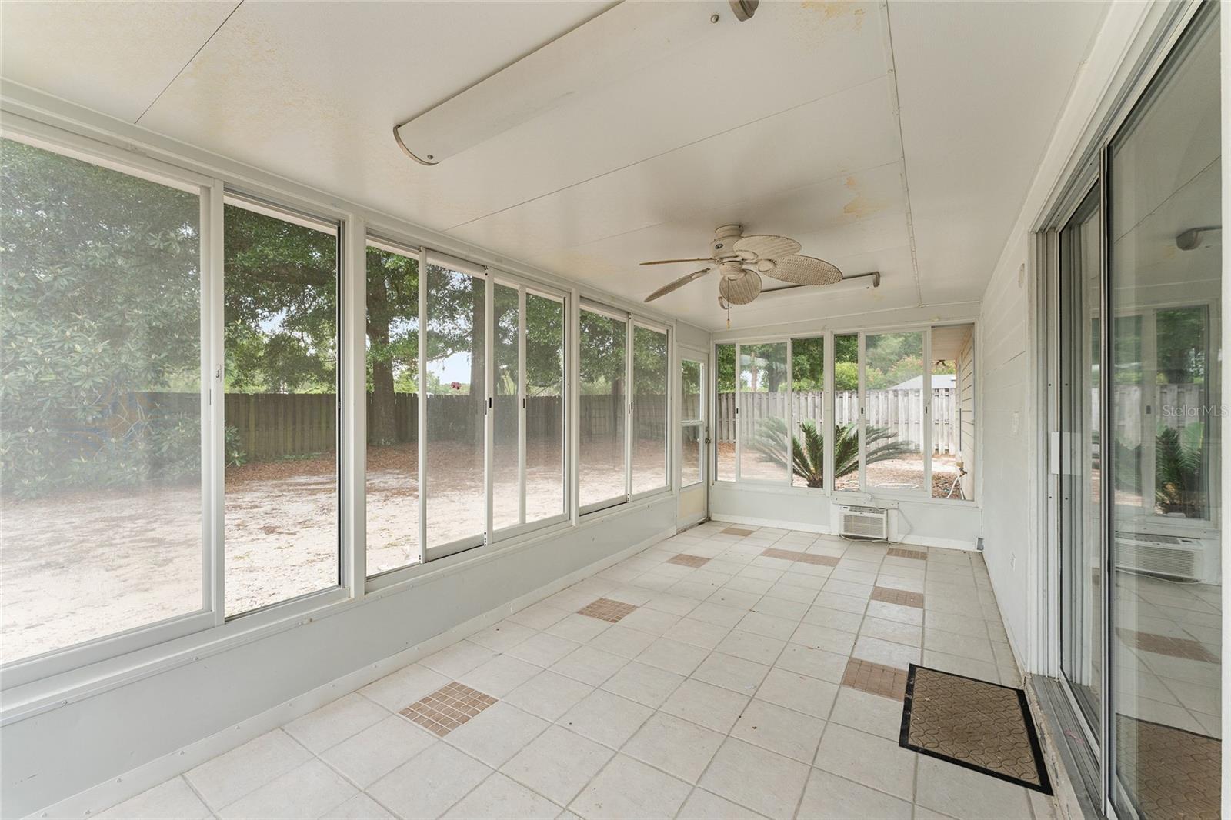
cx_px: 616
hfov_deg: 104.3
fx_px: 479
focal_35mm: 14
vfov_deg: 81.2
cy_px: 410
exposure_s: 1/200
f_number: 7.1
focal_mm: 14
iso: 400
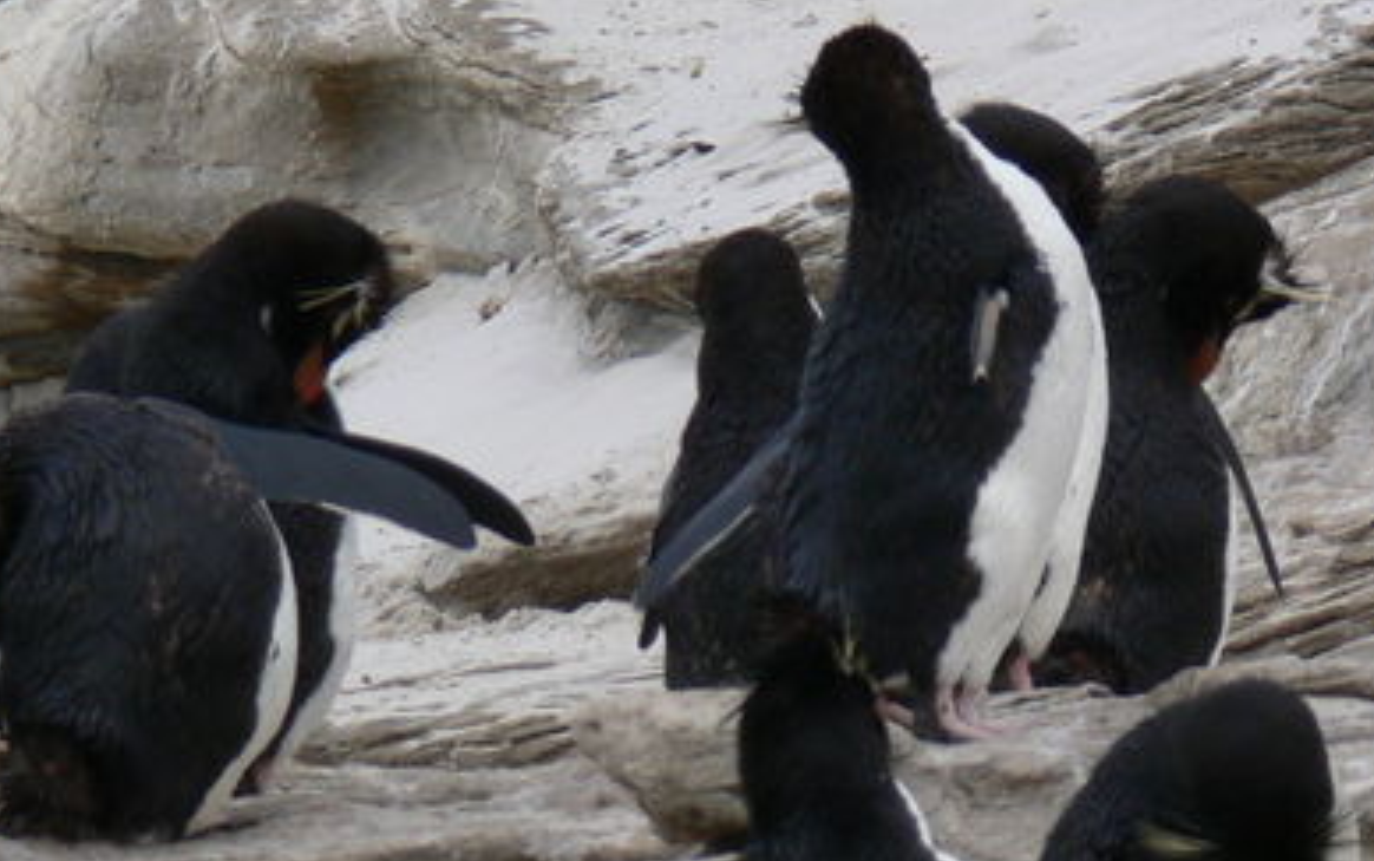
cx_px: 691
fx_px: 23417
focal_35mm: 625
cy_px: 542
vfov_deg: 2.1
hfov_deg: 3.4
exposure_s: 1/200
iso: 80
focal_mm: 47.5
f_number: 5.6
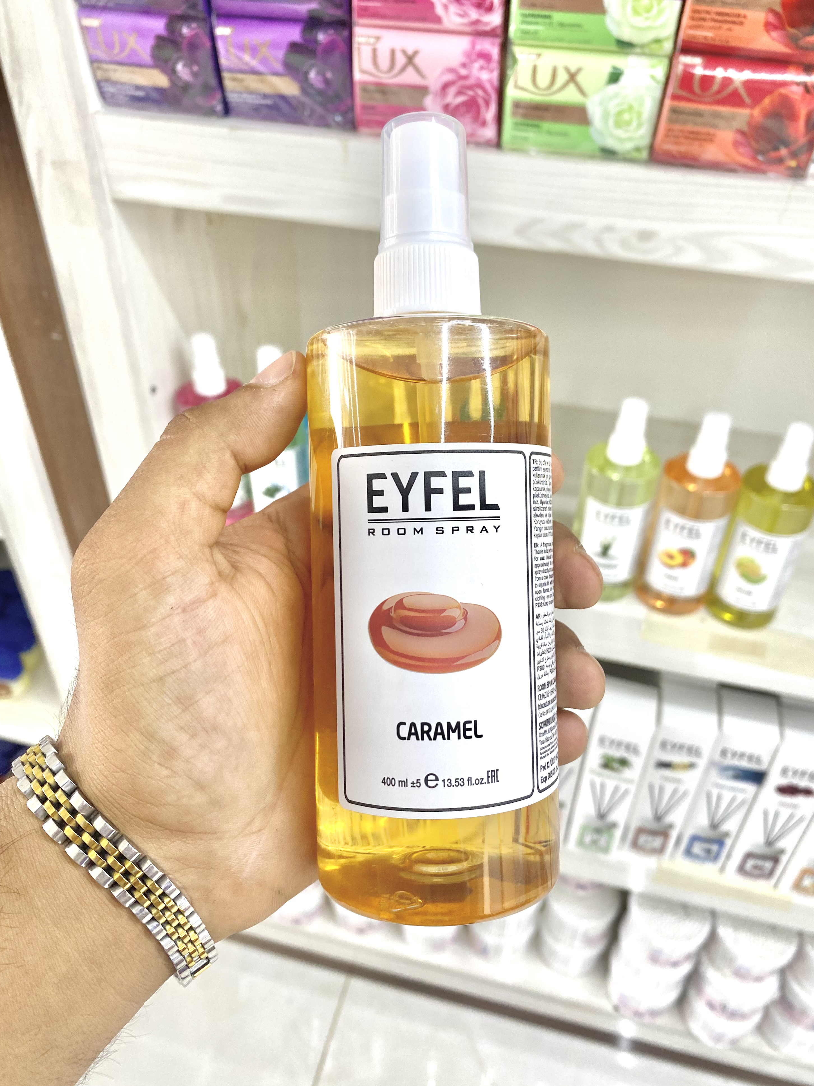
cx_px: 419
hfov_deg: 51.3
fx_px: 847
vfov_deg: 65.3
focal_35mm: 27
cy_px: 539
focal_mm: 4.25
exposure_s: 1/100
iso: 80
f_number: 1.8
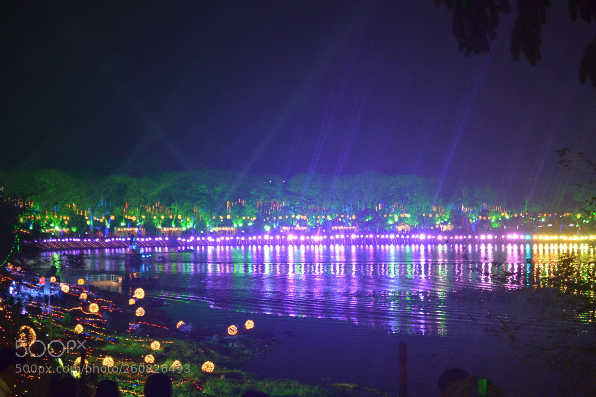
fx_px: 1010
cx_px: 295
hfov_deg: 32.9
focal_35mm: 61
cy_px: 198
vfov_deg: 22.3
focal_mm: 40
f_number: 5.3
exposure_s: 1/20
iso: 500
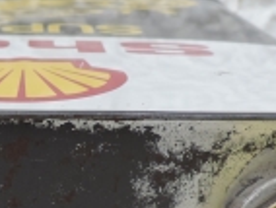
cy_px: 171
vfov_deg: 12.5
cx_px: 37
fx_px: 942
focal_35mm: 118
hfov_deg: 16.5
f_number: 3.1
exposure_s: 1/320
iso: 80
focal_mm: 4.9
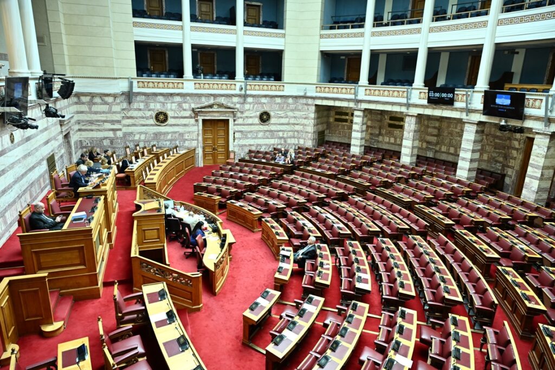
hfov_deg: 73.7
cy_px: 185
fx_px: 370
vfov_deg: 53.1
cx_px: 278
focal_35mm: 24
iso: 1600
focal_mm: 24
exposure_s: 1/200
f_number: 4.5
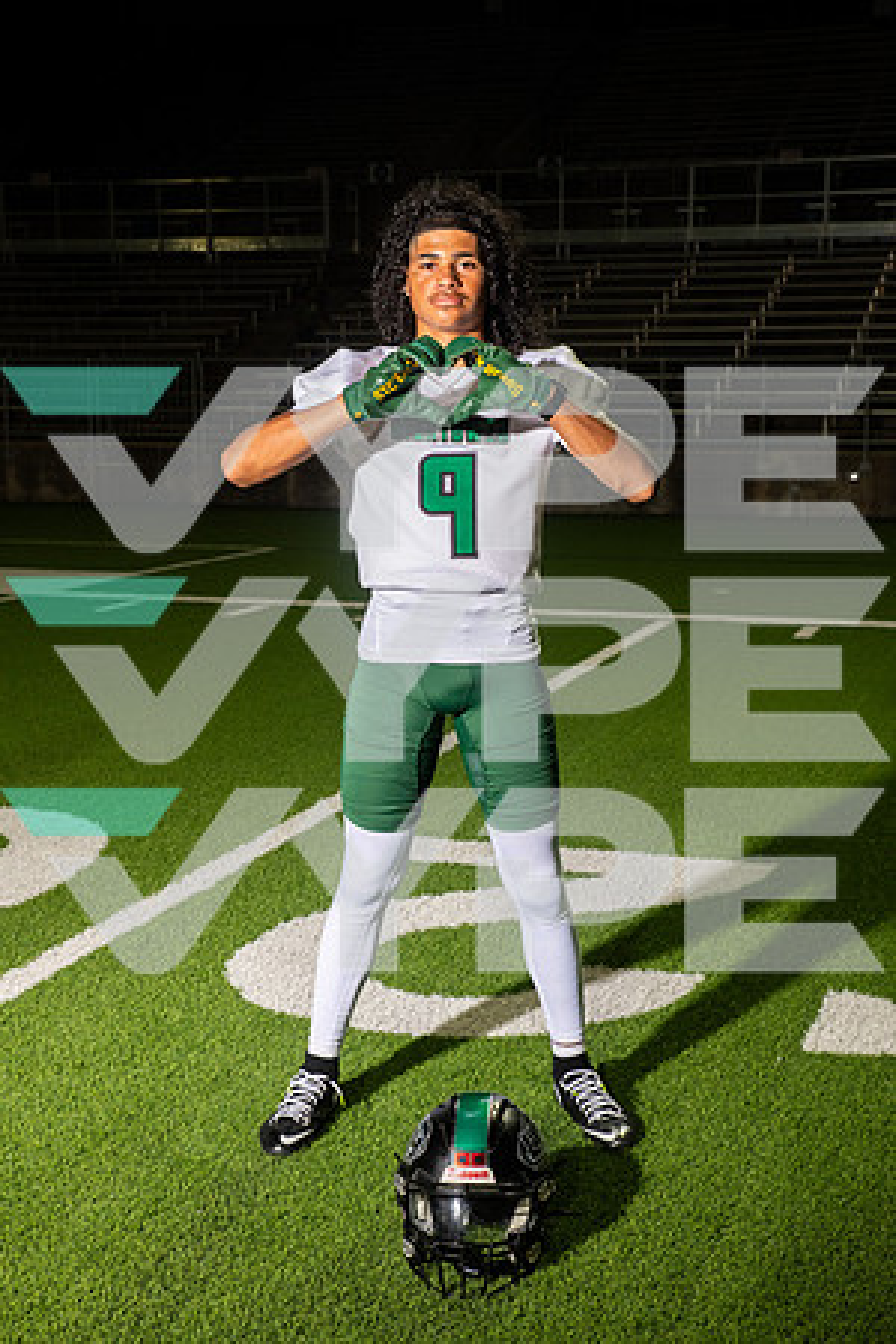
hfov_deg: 26.0
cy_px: 672
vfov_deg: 38.2
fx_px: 1941
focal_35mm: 52
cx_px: 448
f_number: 7.1
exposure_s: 1/400
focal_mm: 52
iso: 1000
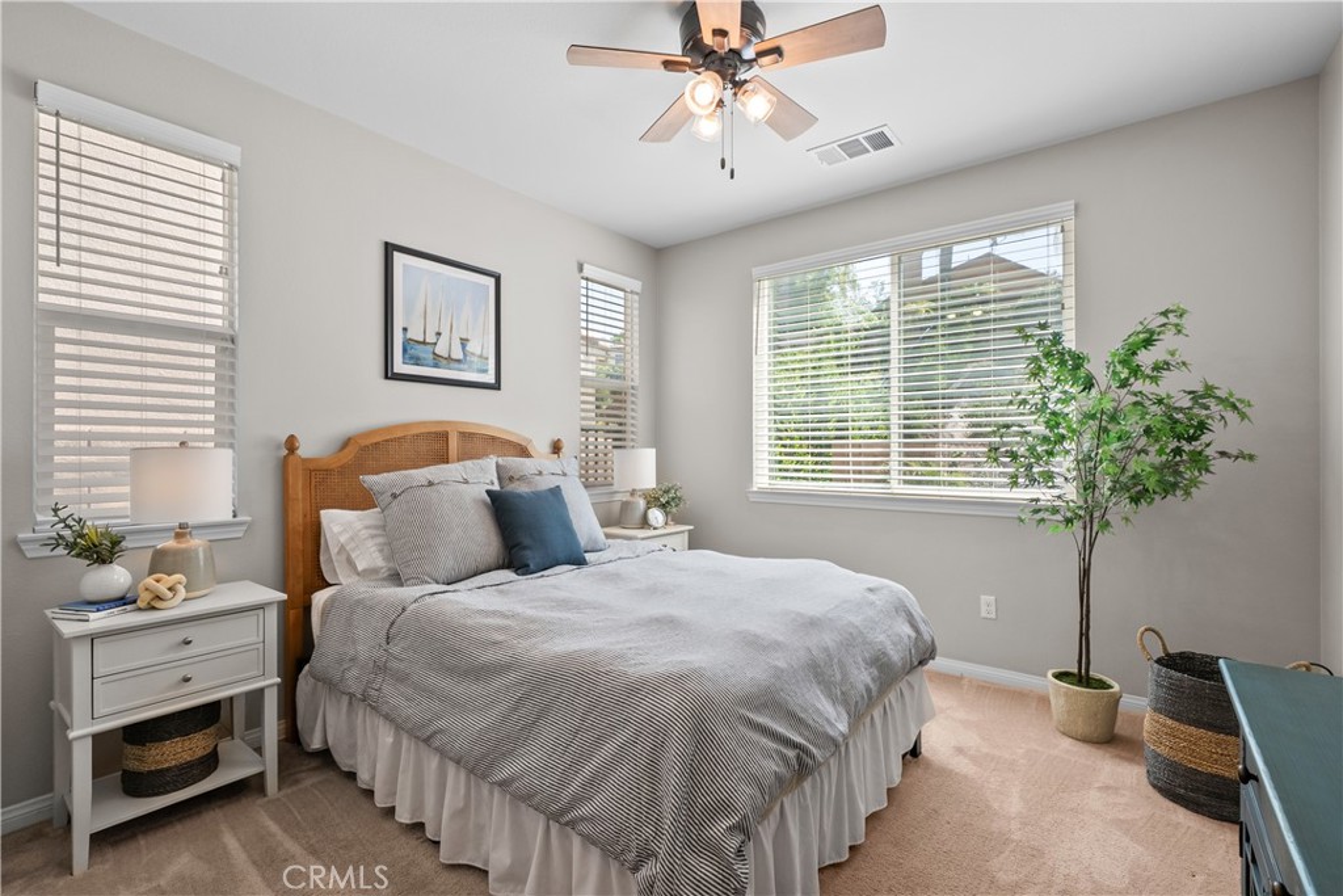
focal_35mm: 15
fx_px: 560
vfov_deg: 77.3
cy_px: 448
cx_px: 672
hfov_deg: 100.4
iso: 250
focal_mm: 15
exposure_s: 1/20
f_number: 9
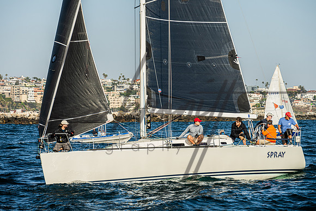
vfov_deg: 7.3
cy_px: 102
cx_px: 160
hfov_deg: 10.9
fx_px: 1651
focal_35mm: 188
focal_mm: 160
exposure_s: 1/1000
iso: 100
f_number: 6.3
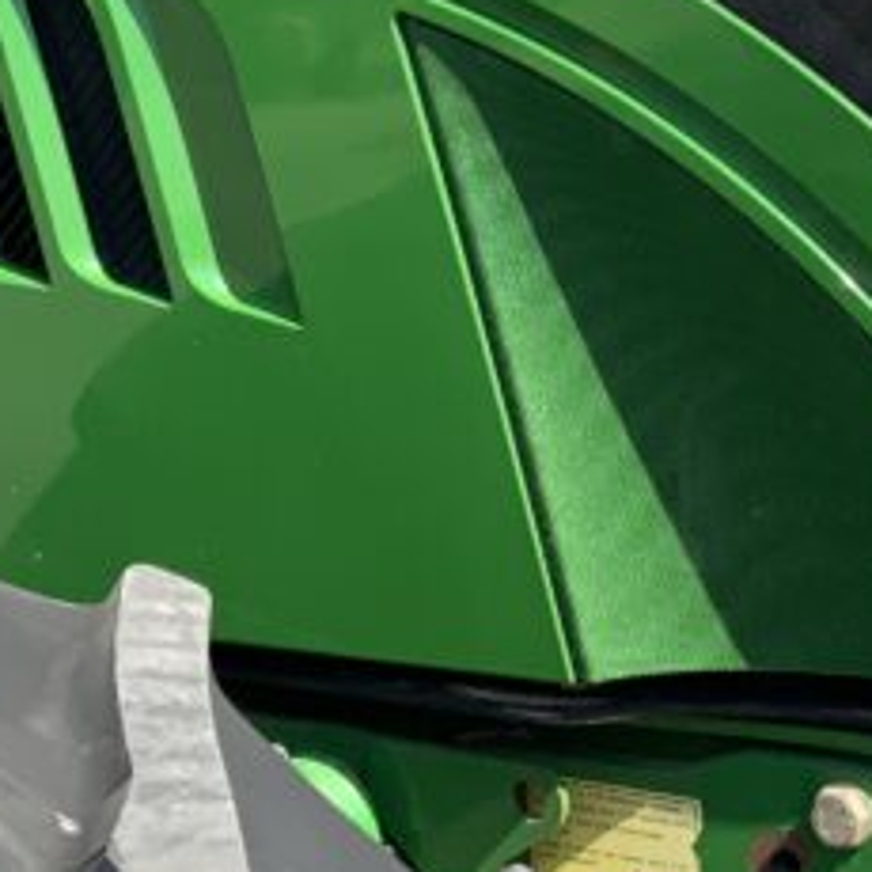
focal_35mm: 114
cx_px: 618
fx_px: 3249
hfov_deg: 15.2
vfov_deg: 14.8
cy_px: -171
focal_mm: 3
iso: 16
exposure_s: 1/1144
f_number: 1.8
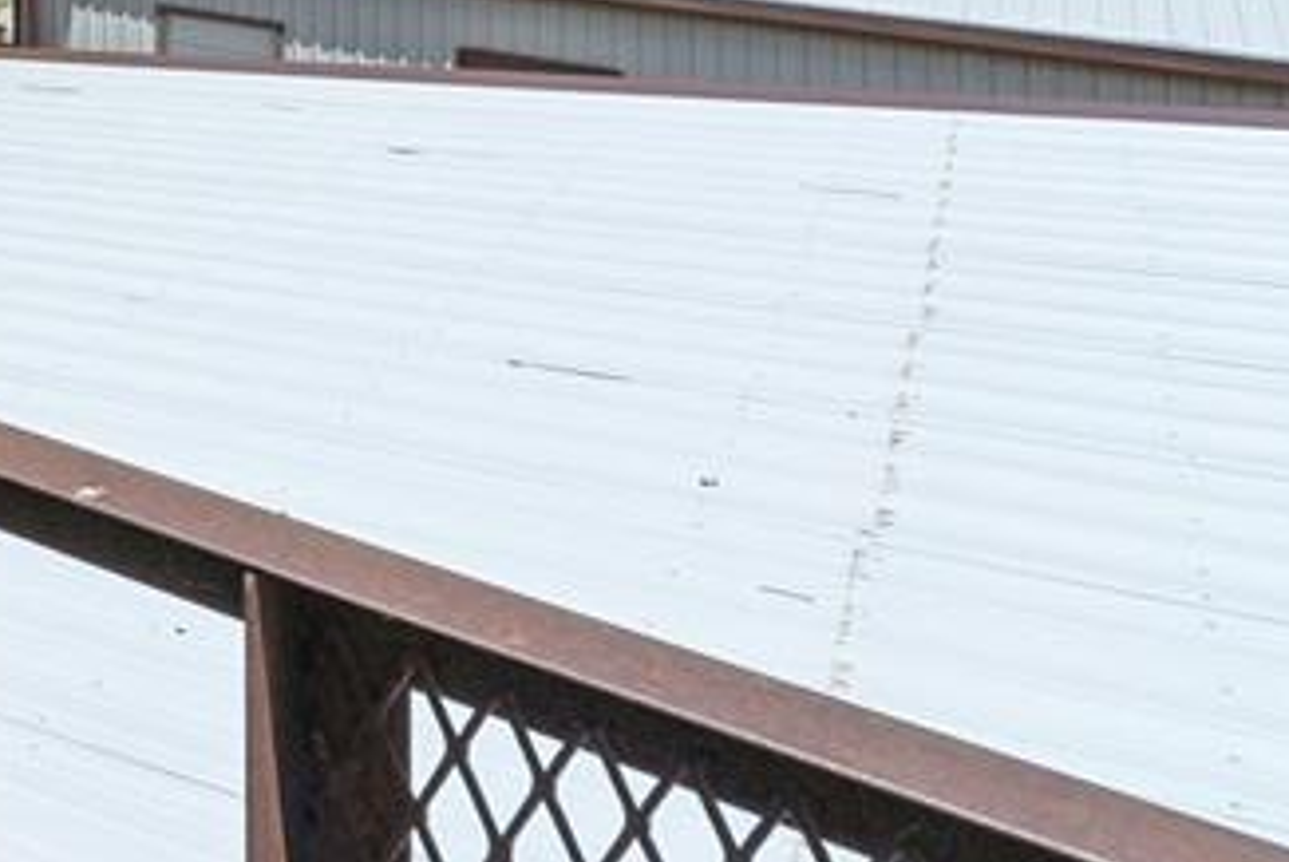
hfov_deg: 30.2
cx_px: -500
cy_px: -348
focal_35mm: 47
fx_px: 1684
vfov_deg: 24.0
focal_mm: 10
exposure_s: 1/2000
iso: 200
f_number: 7.1
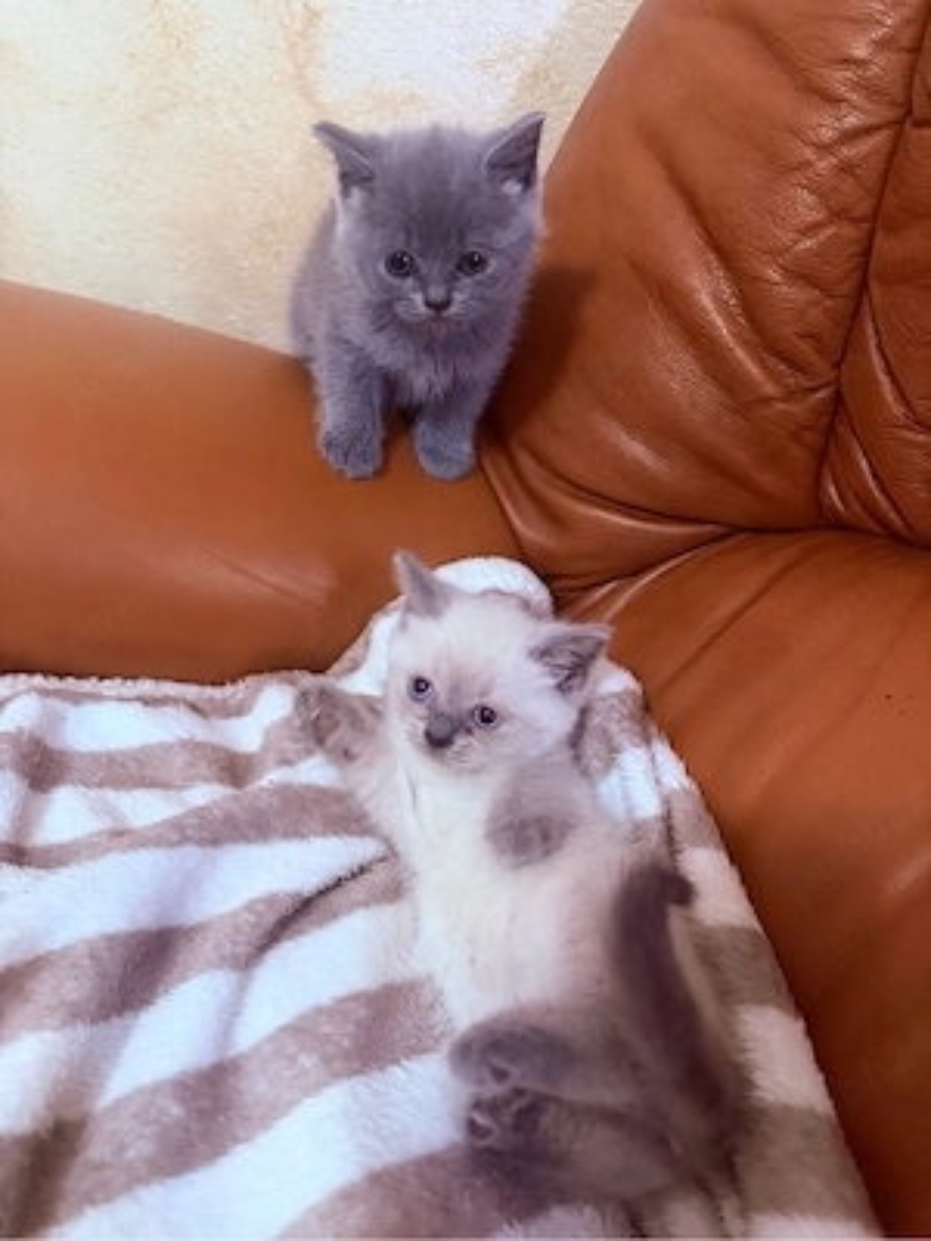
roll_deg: -14.4
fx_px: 861
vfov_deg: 71.6
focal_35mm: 24
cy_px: 620
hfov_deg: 56.8
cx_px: 466
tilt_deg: -32.6
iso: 640
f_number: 1.78
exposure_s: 1/50
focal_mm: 6.76
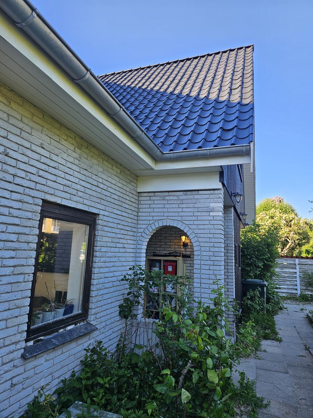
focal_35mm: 23
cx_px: 156
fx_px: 278
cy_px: 209
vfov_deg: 74.0
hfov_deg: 58.8
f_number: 1.8
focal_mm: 5.4
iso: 25
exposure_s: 1/292
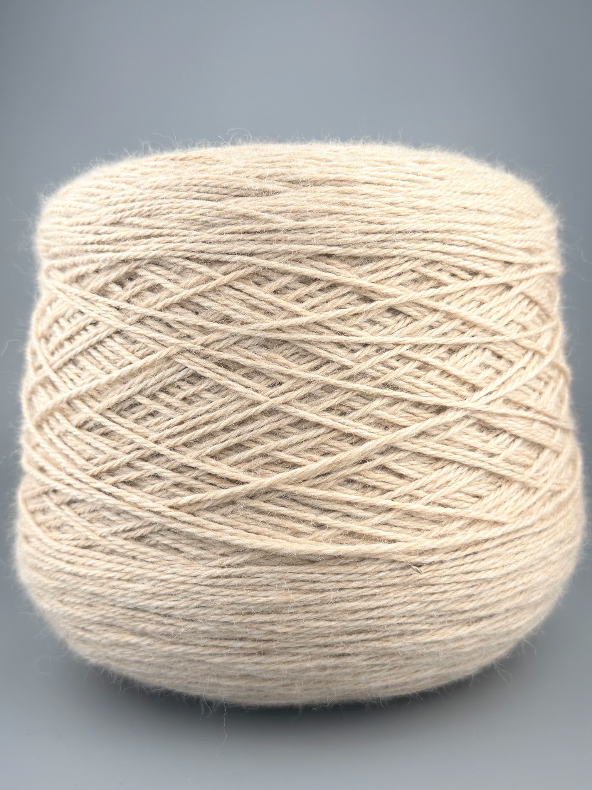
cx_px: 296
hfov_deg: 56.8
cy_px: 395
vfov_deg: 71.6
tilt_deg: -6.1
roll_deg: -0.6
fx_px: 547
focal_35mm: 24
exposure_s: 1/881
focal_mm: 6.76
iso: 64
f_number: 1.78
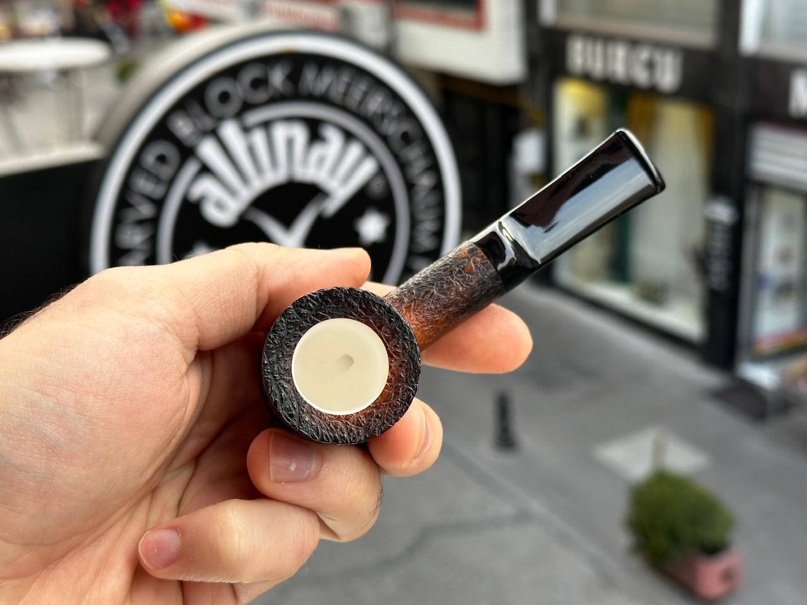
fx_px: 1119
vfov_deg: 30.3
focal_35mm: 48
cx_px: 404
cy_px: 302
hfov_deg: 39.7
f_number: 1.78
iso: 64
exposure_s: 1/121
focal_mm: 6.86
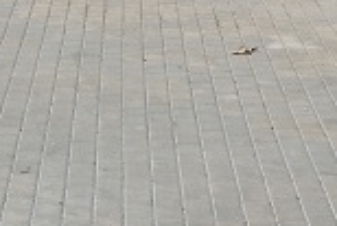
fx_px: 2380
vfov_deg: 5.3
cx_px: 107
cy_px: -177
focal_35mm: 254
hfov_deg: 8.1
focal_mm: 17.83
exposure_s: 1/800
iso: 125
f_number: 5.6
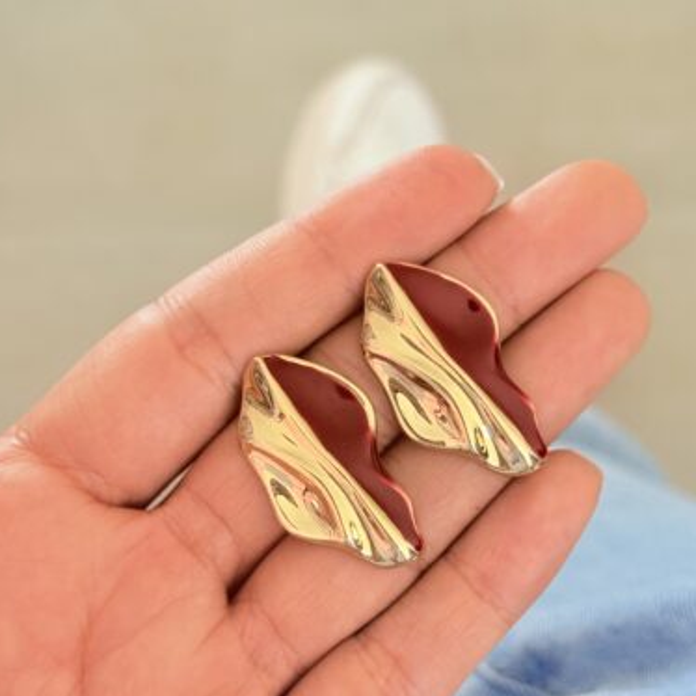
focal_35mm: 65
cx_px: 385
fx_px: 1479
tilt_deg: -57.5
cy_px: 440
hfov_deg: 26.5
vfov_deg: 26.4
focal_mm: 6.76
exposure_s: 1/60
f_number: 1.78
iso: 200
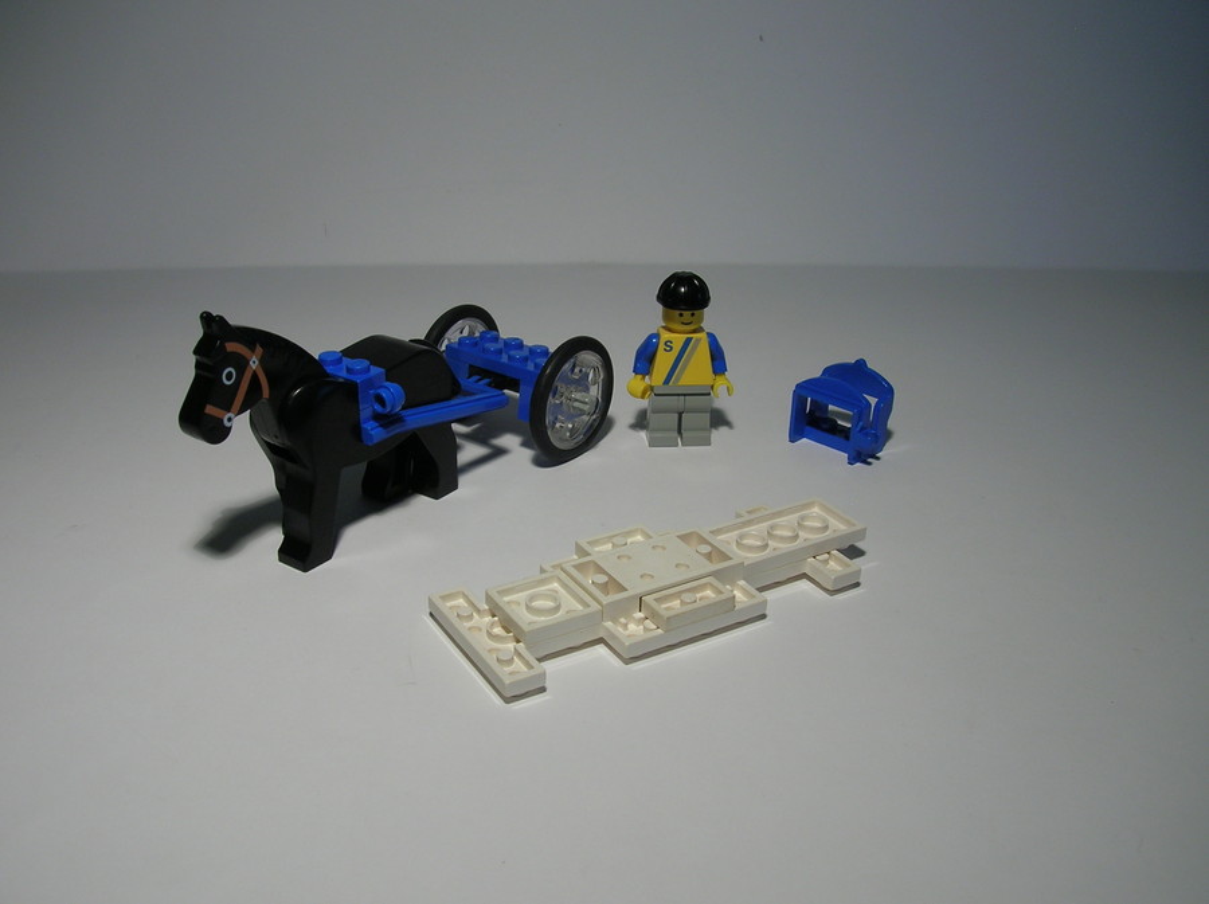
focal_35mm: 34
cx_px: 604
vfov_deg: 41.7
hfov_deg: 54.0
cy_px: 452
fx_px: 1186
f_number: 4.9
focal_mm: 5.7
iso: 50
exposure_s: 1/24.1
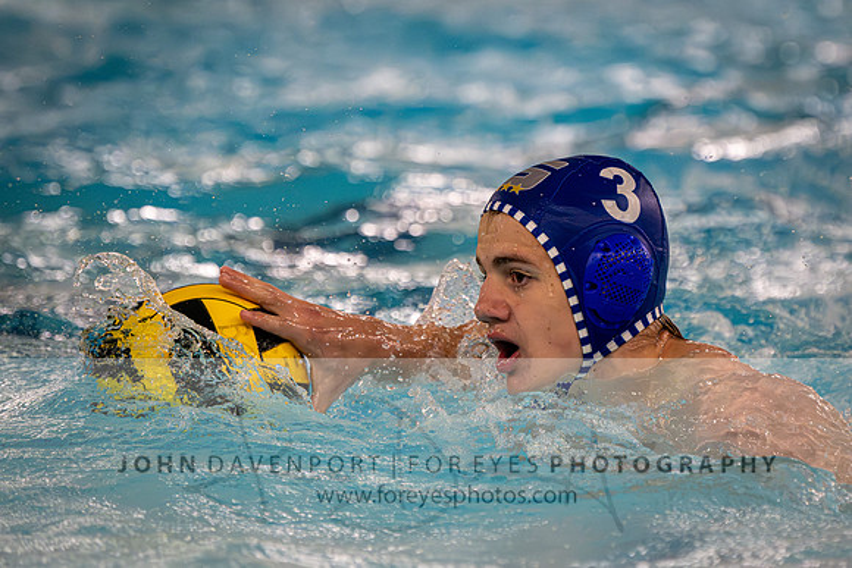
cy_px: 129
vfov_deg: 3.9
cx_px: 658
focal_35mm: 355
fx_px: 8412
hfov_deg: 5.8
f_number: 4
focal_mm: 230
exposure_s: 1/1000
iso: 9000
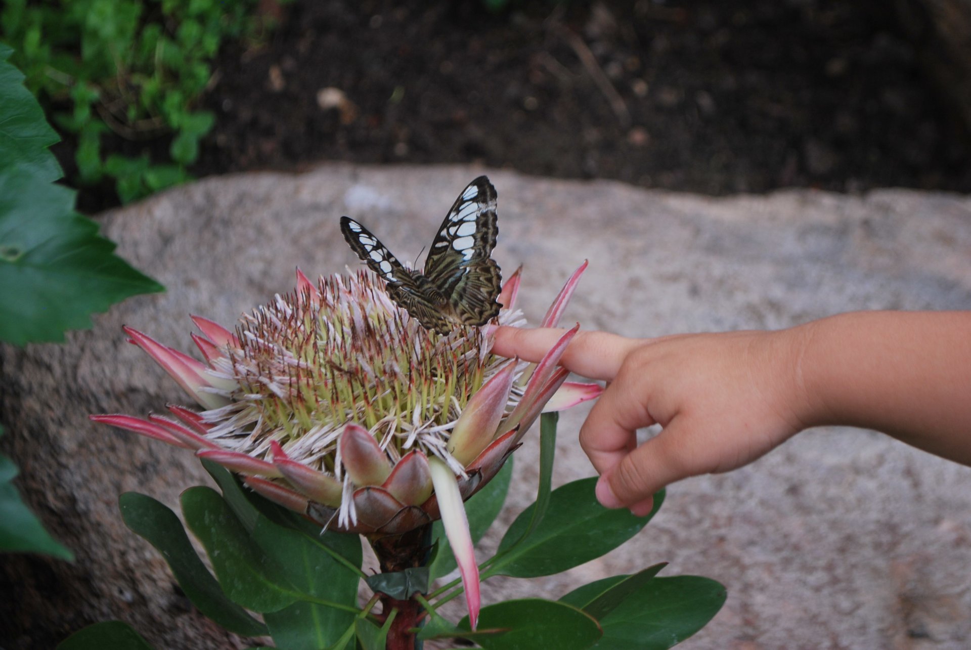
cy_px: 325
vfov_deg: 19.0
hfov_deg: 28.0
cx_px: 486
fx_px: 1944
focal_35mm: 72
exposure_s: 1/100
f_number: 5.6
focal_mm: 48
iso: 200
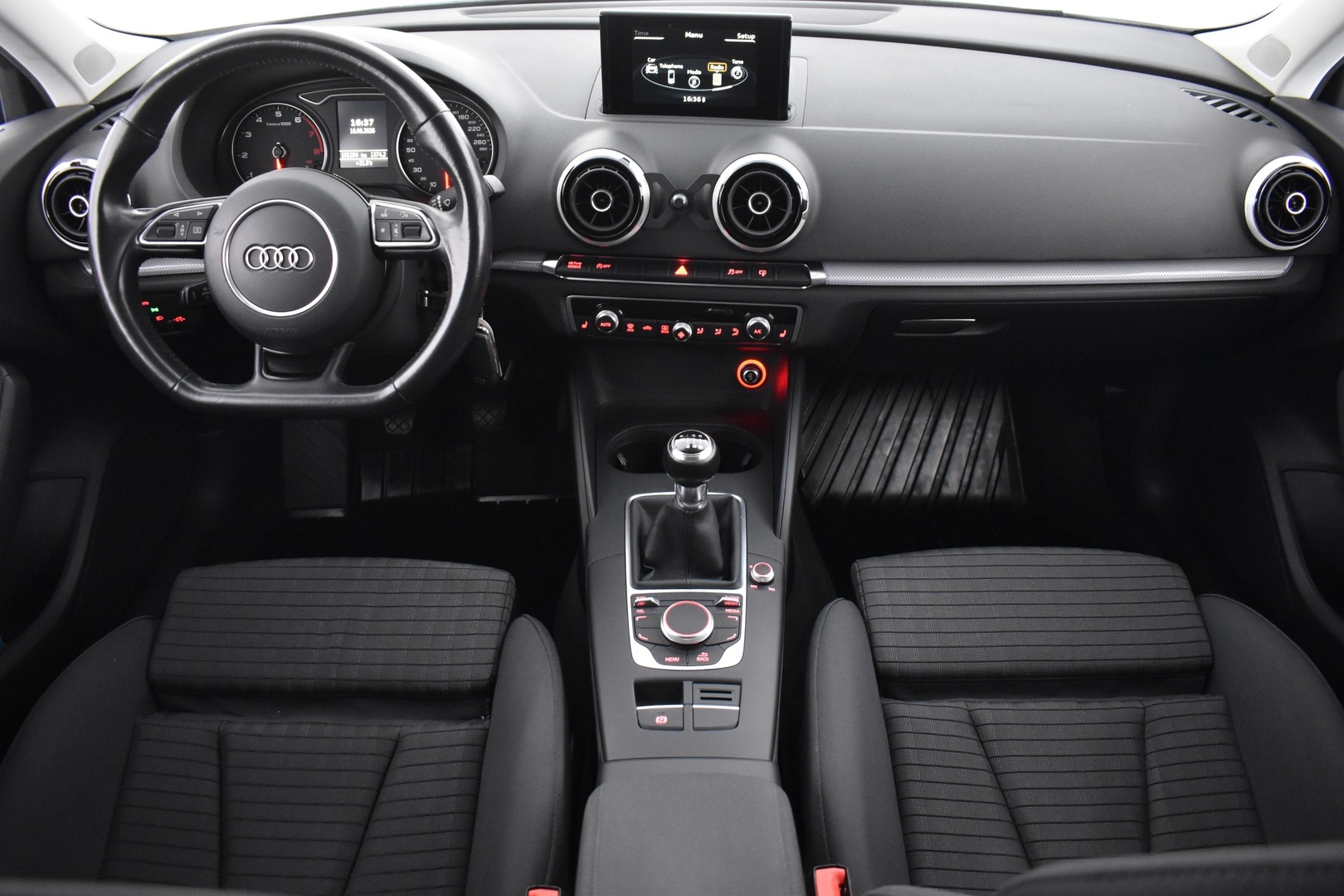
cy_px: 448
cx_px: 672
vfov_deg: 47.9
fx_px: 1008
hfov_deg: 67.4
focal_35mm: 27
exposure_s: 1/15
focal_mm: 18
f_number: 3.5
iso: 3200
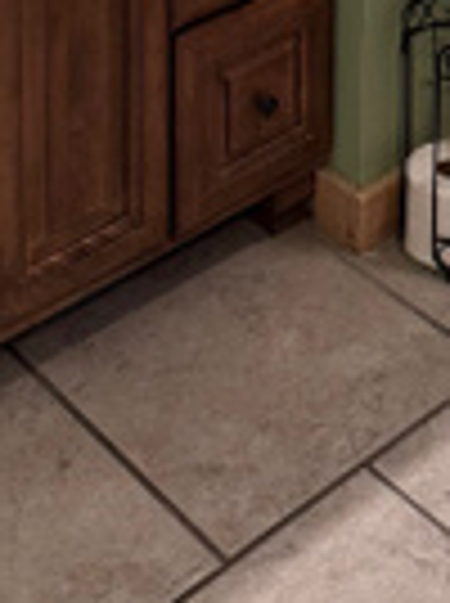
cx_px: 216
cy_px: -450
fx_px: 1495
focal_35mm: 86
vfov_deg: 18.4
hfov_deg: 17.1
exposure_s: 1/60
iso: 200
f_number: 1.78
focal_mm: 6.86
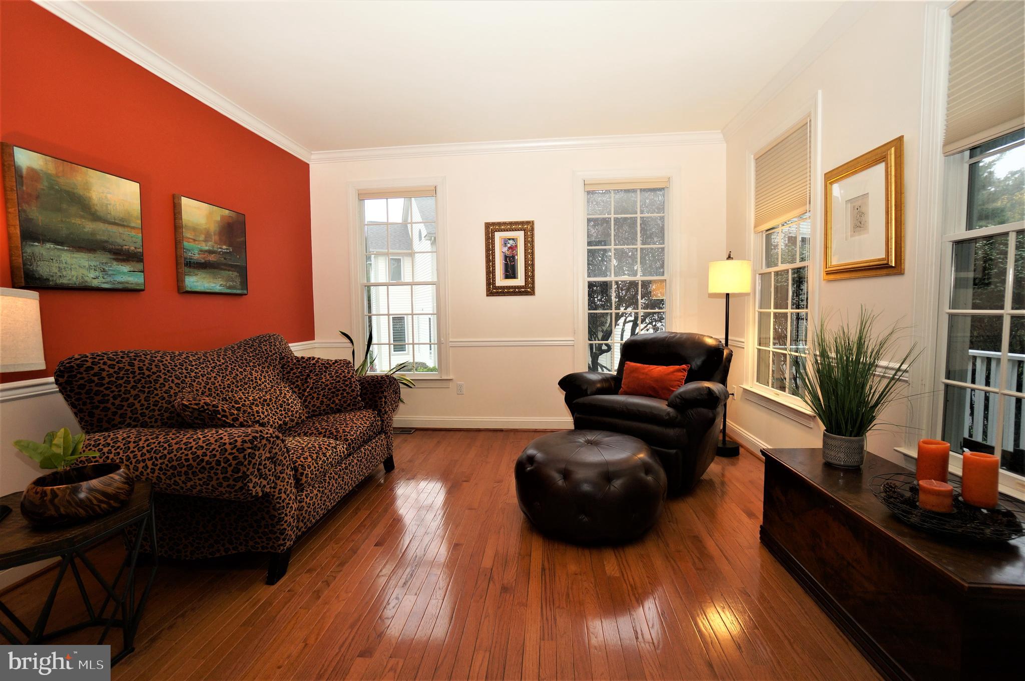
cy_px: 340
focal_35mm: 15
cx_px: 512
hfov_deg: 100.5
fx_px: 427
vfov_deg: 77.2
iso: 320
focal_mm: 10
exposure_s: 1/60
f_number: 4
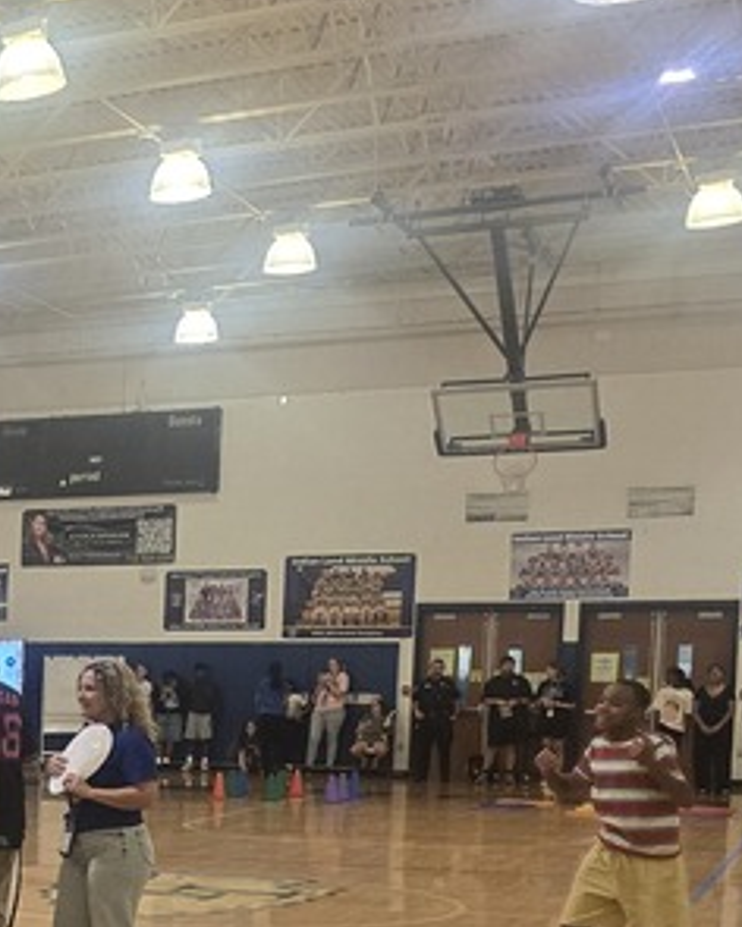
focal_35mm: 78
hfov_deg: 17.3
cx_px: -431
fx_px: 2141
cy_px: 858
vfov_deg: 23.7
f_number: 1.7
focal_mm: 6.3
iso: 200
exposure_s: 1/180
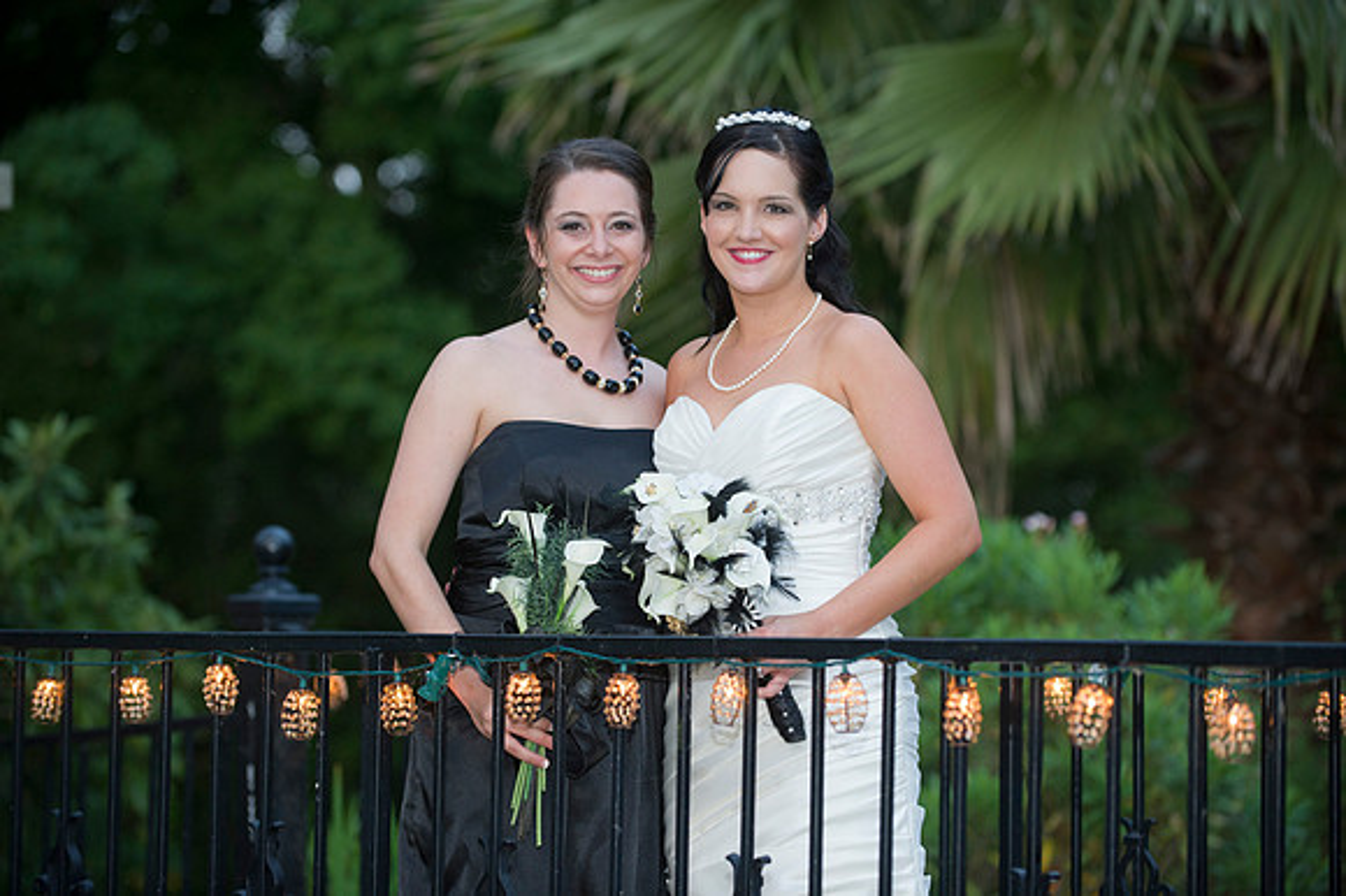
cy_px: 448
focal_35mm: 120
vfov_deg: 11.4
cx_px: 673
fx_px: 4484
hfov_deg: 17.1
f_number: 2.8
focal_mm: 120
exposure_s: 1/160
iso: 1250
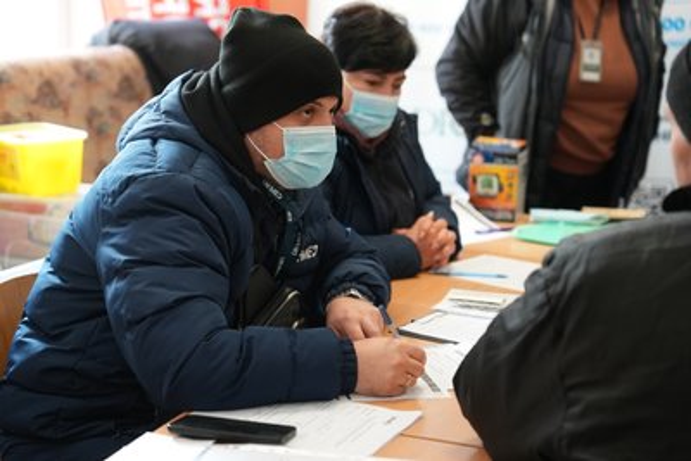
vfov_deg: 19.7
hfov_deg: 29.2
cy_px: 230
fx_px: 1325
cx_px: 346
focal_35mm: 69
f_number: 2.8
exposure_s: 1/160
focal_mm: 69
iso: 3200
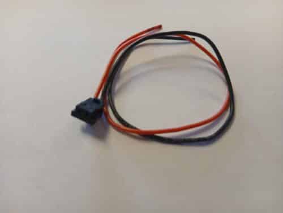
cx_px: 142
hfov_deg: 67.3
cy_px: 106
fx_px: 213
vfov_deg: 53.1
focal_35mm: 26
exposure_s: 1/50
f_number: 1.8
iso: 160
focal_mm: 3.98
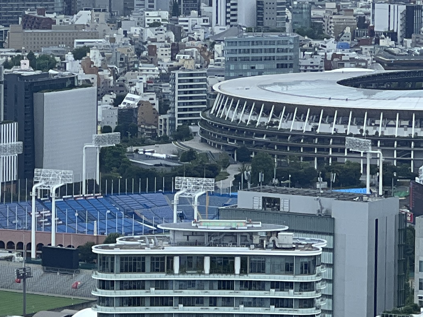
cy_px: 137
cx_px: -24
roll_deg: +0.0
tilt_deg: -5.3
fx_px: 3580
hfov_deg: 6.7
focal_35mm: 293
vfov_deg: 5.1
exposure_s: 1/335
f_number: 2.8
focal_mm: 9
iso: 32
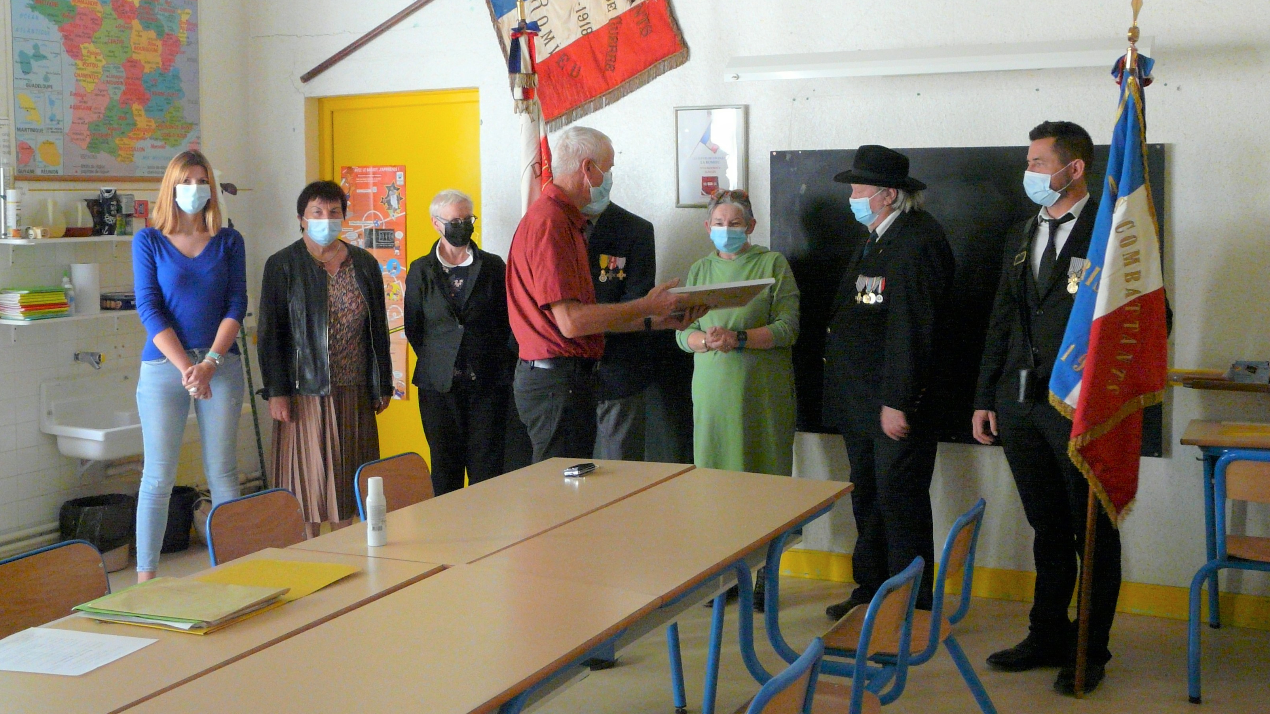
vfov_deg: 28.8
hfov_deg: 49.4
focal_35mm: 41
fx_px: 1381
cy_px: 242
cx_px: 638
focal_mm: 6
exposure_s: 1/40
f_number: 2.8
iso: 400
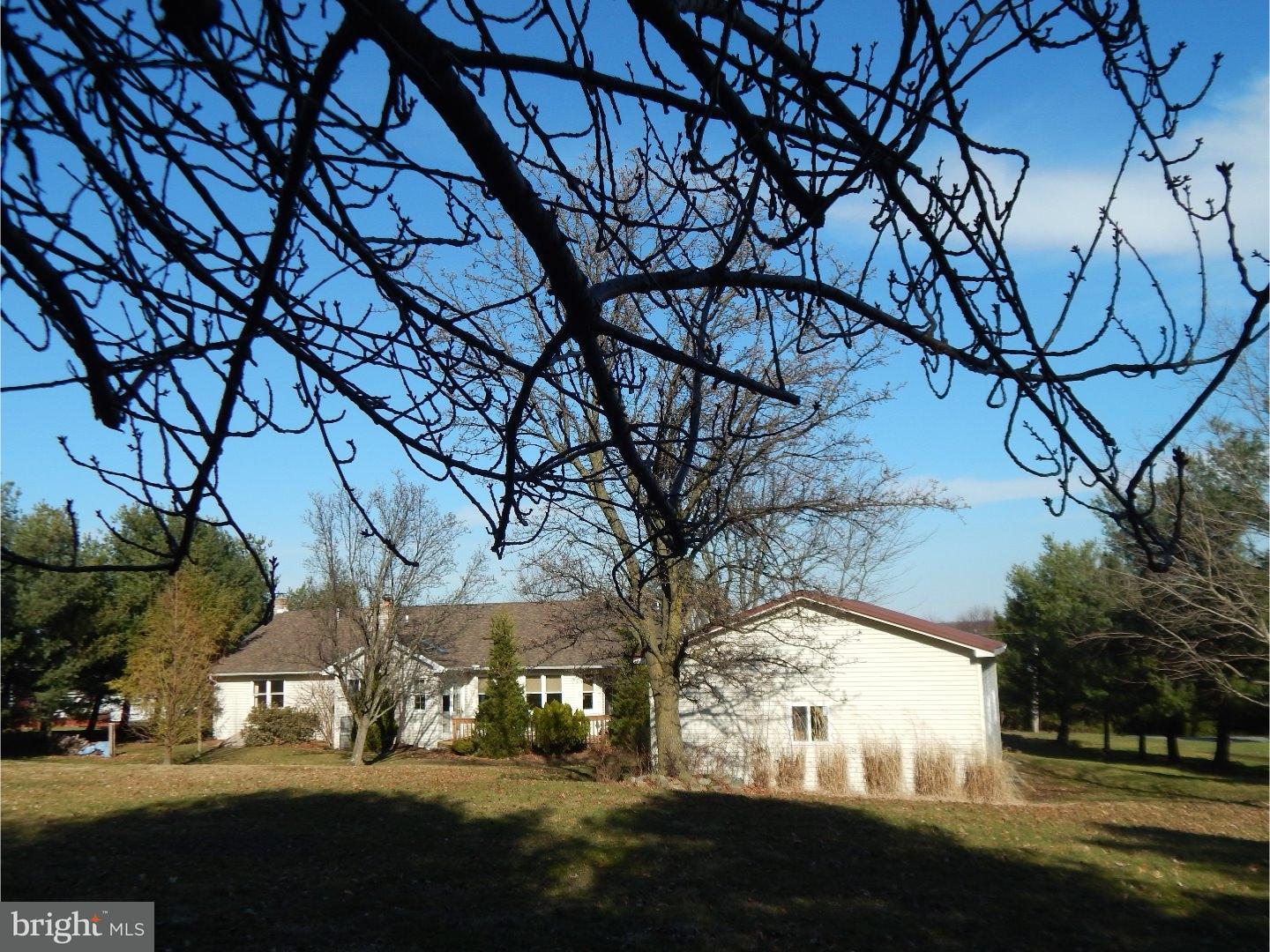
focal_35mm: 31
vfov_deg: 45.4
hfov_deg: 58.4
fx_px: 1137
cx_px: 635
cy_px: 476
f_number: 6.5
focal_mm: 5.6
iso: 125
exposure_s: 1/400
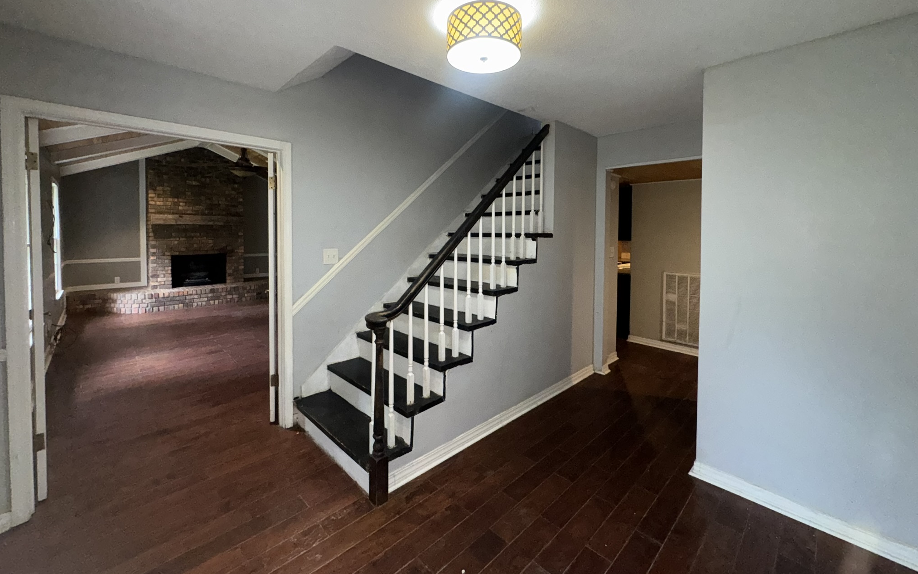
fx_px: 375
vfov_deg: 74.2
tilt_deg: -1.7
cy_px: 239
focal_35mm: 15
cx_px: 455
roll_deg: -0.4
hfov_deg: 101.5
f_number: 2.2
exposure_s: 1/60
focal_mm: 2.22
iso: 250
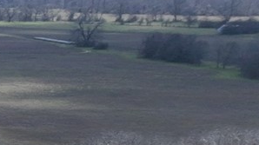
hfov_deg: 8.8
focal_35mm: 180
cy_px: 318
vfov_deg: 6.5
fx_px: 1235
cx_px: -624
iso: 250
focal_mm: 12.29
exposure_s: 1/4000
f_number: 2.8
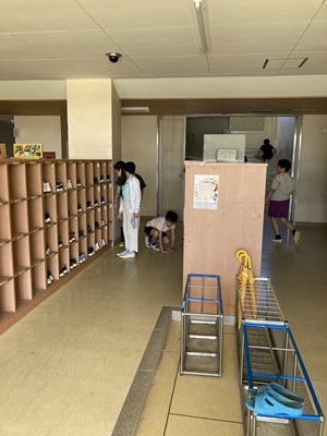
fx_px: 353
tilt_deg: -9.3
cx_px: 164
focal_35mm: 28
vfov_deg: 63.4
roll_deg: -2.8
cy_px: 218
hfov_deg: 49.7
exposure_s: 1/121
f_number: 1.8
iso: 50
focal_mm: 3.99
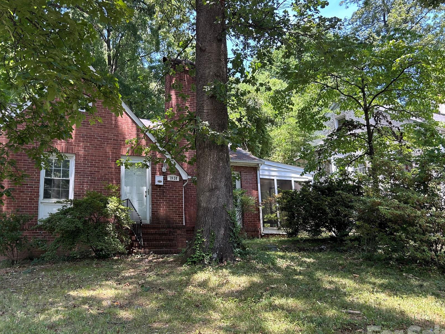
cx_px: 173
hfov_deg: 54.9
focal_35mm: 33
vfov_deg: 42.9
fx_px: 424
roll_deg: +1.0
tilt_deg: +10.0
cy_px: 168
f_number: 1.5
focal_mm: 5.7
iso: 40
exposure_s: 1/274
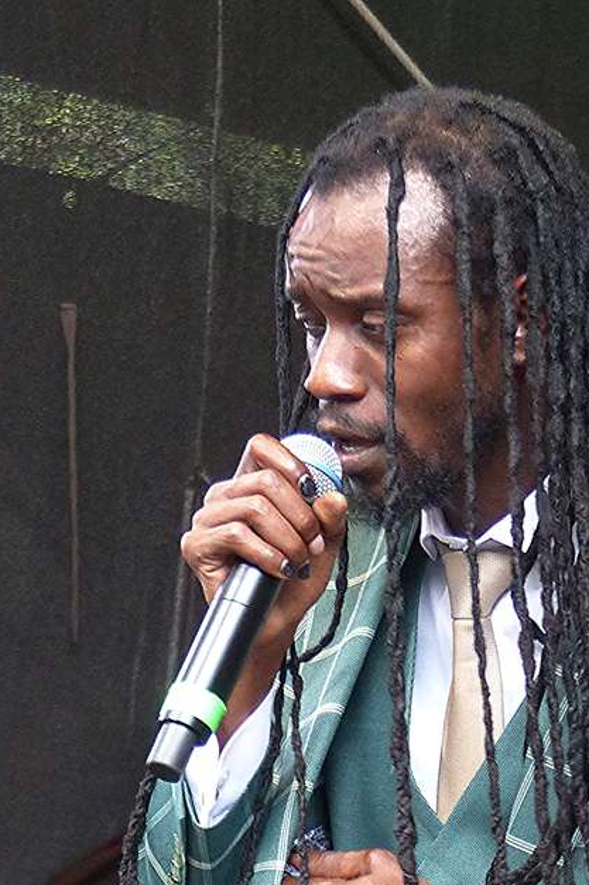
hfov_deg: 6.7
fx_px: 5058
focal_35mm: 206
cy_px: 684
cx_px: 448
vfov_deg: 10.0
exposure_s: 1/80
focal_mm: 22.2
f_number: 2.8
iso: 320
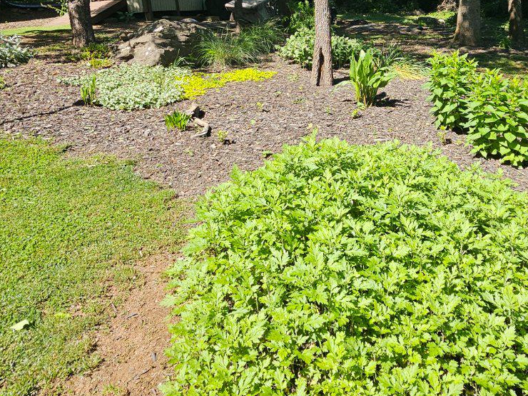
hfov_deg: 64.8
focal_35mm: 27
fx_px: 412
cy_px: 93
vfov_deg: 49.1
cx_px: 314
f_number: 2.2
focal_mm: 2.2
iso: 50
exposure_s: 1/914
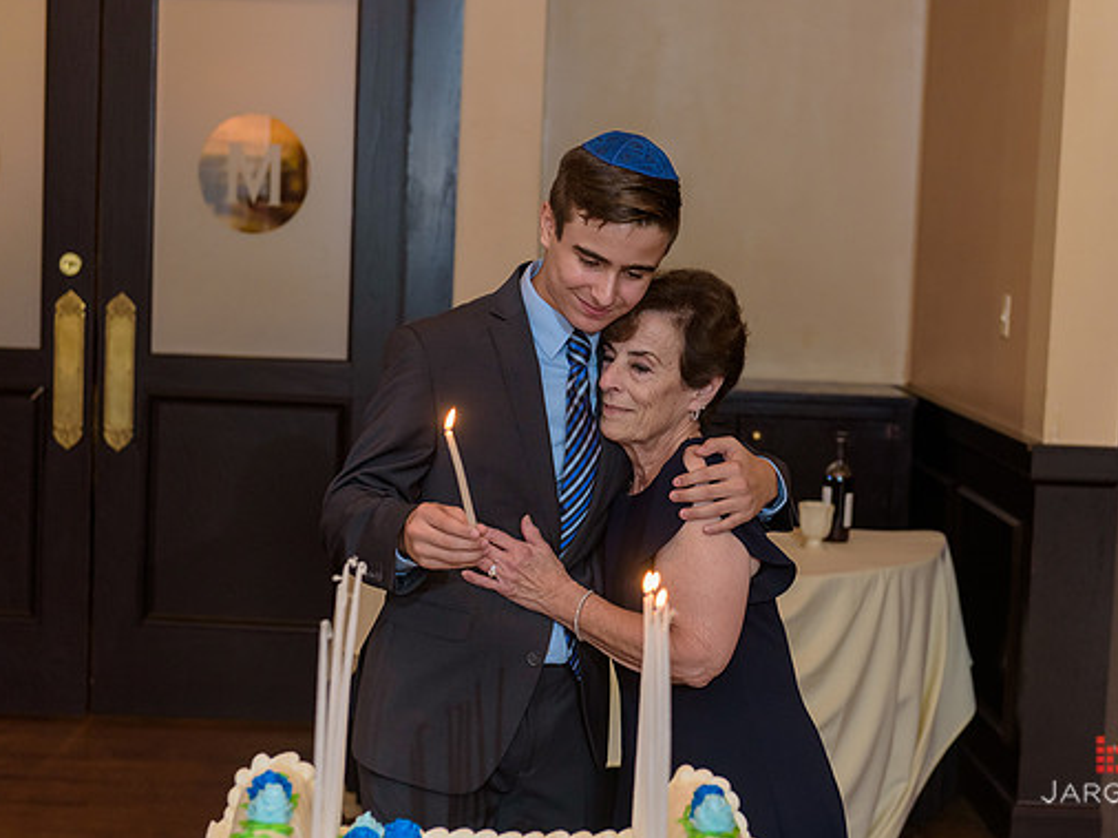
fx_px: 2066
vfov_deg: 22.9
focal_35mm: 64
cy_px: 423
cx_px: 612
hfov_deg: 30.3
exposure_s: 1/125
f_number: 3.2
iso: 1600
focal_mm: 58
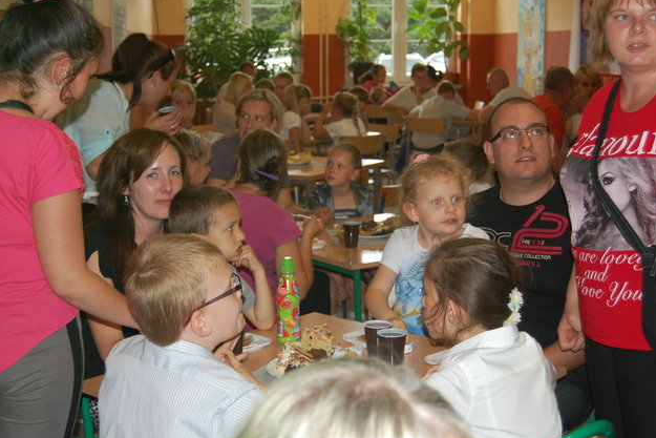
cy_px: 222
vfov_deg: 24.8
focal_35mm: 55
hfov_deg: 36.5
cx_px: 323
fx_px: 994
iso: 400
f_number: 4.8
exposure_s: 1/60
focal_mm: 35
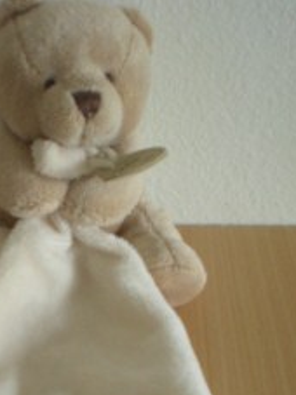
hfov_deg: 16.6
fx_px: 993
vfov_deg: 21.9
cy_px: 365
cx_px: 3
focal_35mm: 87
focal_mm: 6.3
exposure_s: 1/8
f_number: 3.1
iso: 202
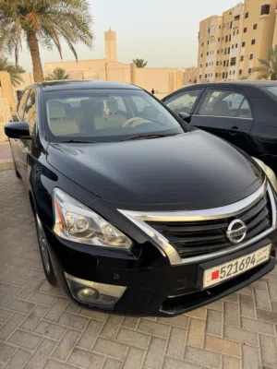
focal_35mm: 24
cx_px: 138
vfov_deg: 71.6
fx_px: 256
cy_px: 184
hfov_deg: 56.8
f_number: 1.78
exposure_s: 1/439
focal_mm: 6.76
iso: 80
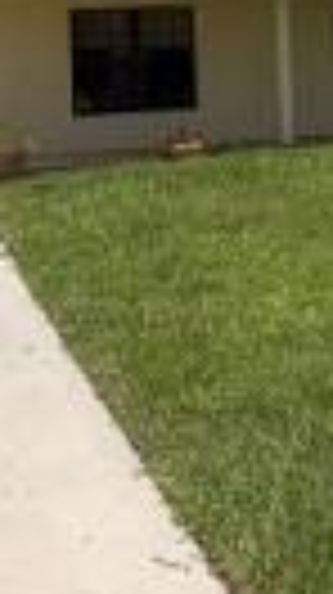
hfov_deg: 15.0
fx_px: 1243
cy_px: 4
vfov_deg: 25.6
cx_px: 320
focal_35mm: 79
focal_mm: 6.76
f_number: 1.78
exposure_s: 1/7353
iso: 80
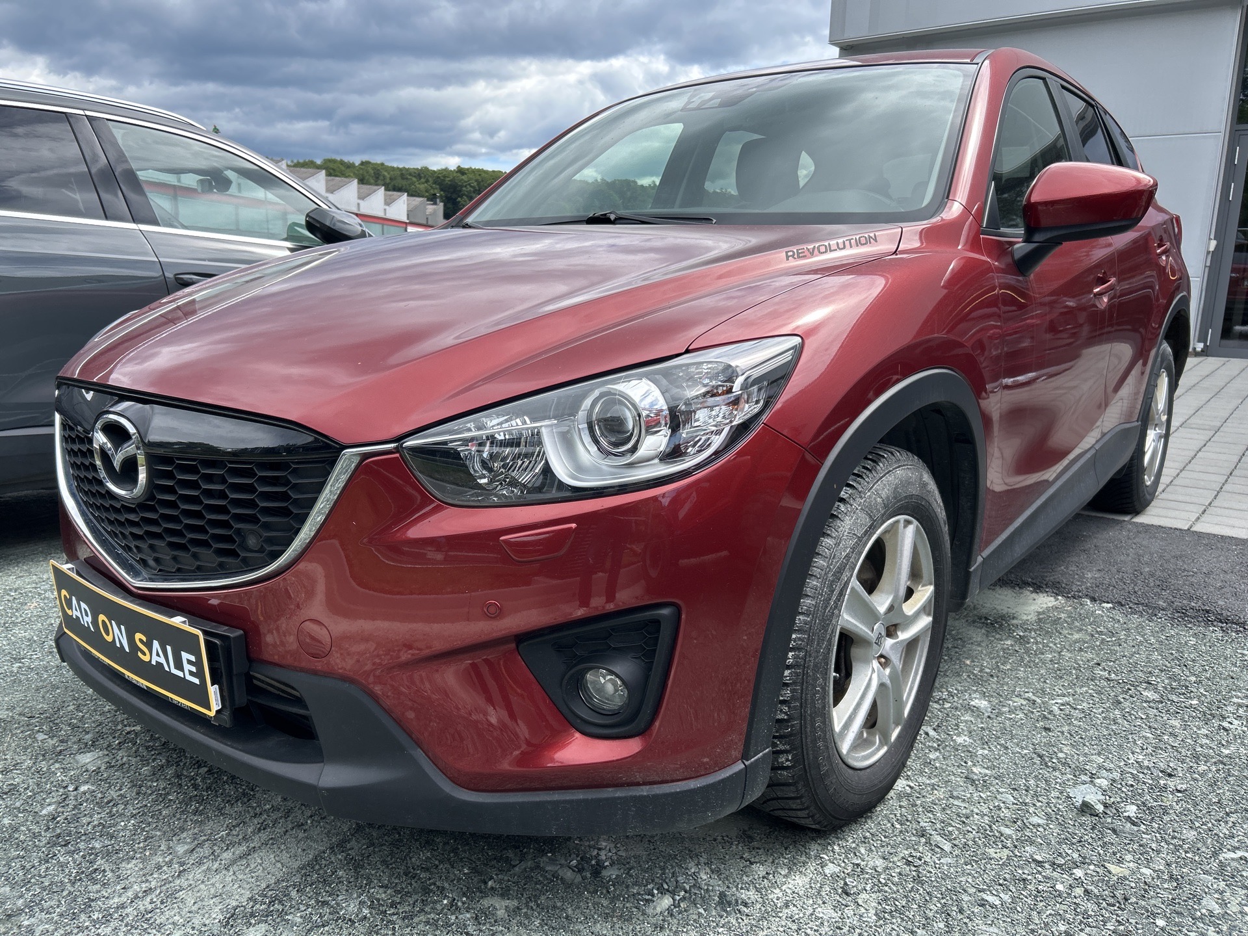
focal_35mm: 26
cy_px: 468
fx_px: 937
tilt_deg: -12.4
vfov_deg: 53.1
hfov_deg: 67.3
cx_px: 624
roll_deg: -1.4
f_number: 1.5
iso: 50
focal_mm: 5.7
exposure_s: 1/1511
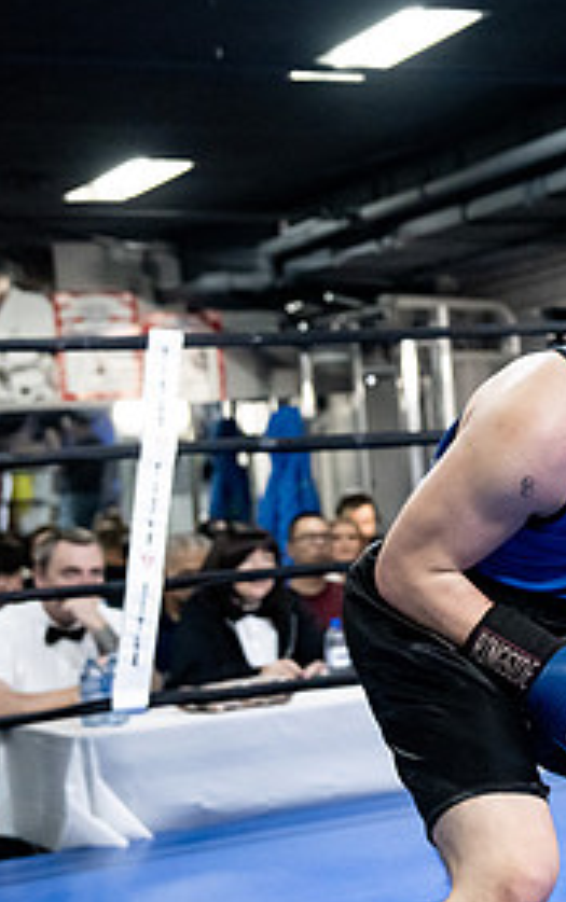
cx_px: 818
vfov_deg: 22.8
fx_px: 2240
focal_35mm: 91
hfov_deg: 13.6
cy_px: 380
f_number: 2.8
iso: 10000
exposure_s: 1/1000
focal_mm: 43
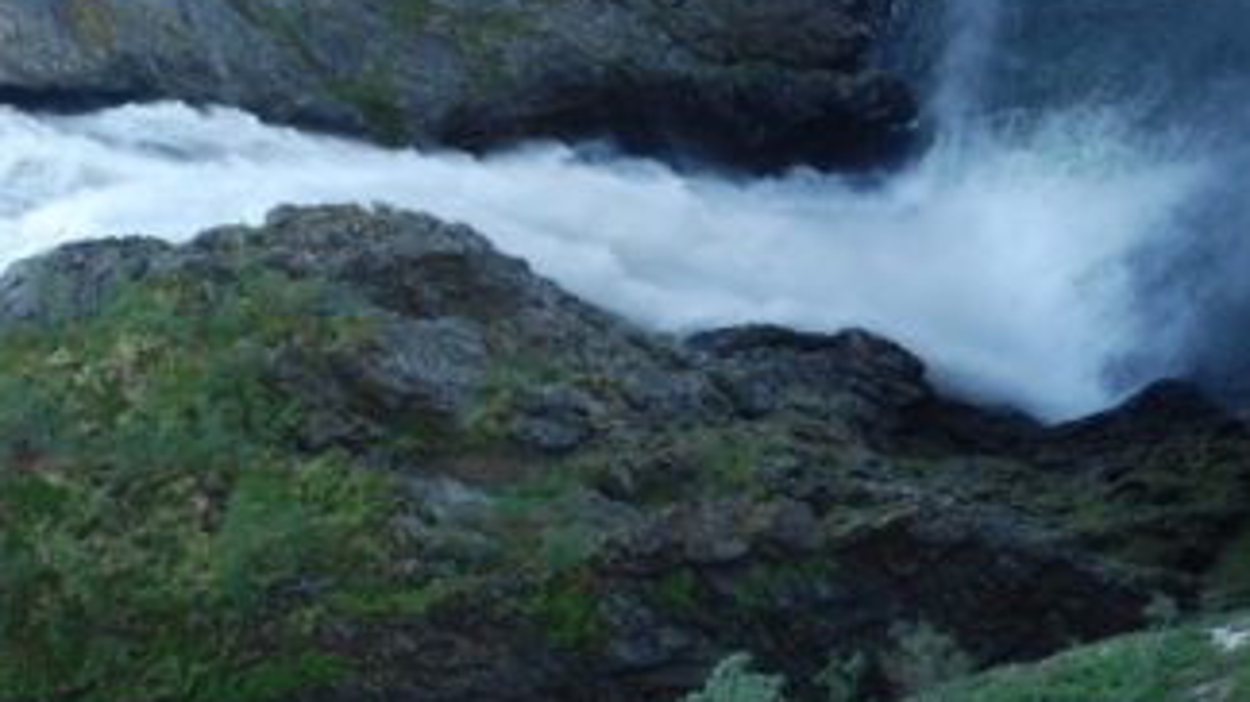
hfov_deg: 31.0
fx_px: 2253
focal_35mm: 68
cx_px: 648
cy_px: 222
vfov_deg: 17.7
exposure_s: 1/250
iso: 320
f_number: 3.5
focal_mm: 28
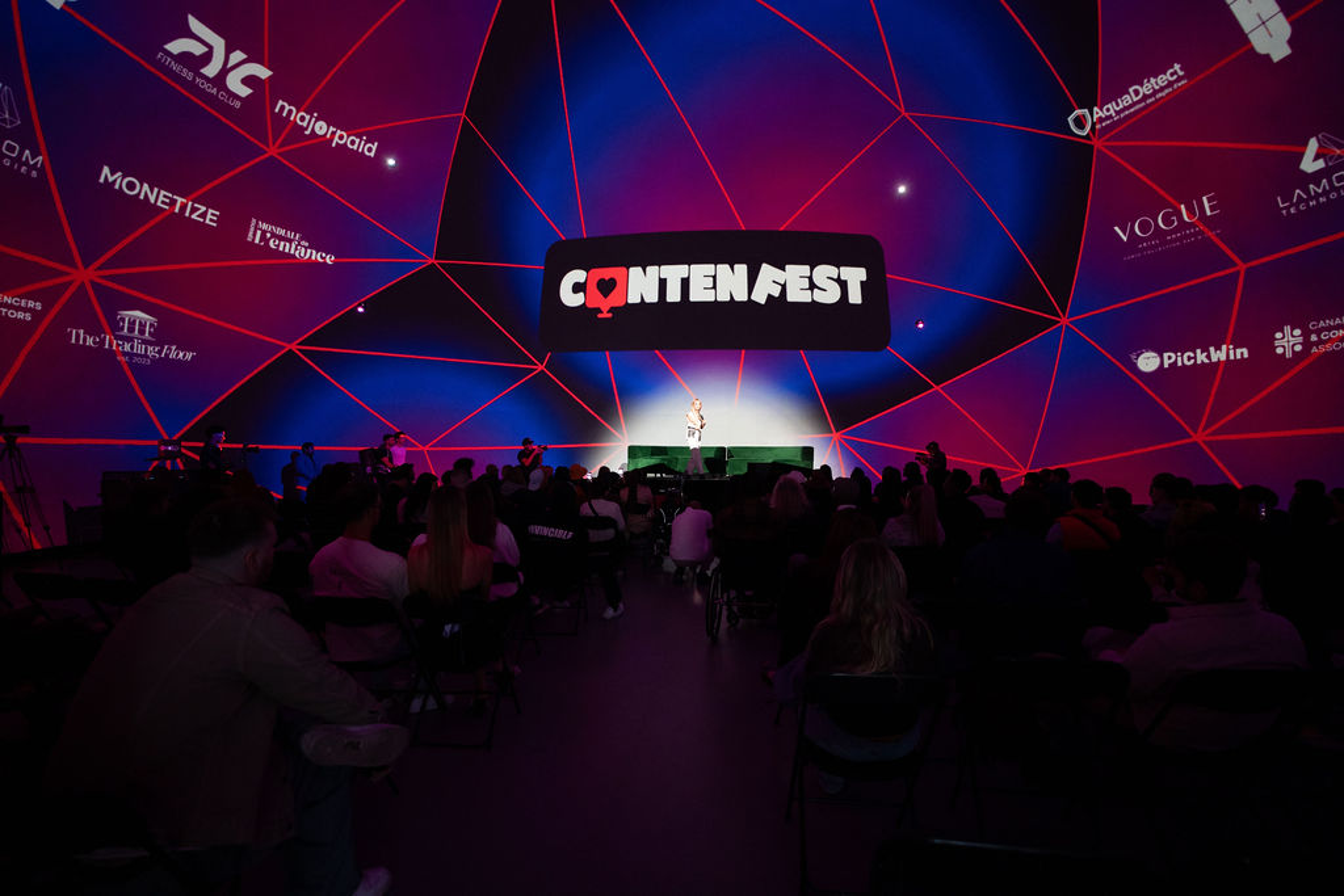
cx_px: 672
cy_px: 448
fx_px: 597
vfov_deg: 73.8
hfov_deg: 96.7
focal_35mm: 16
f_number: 2.8
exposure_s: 1/125
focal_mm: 16
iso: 2500
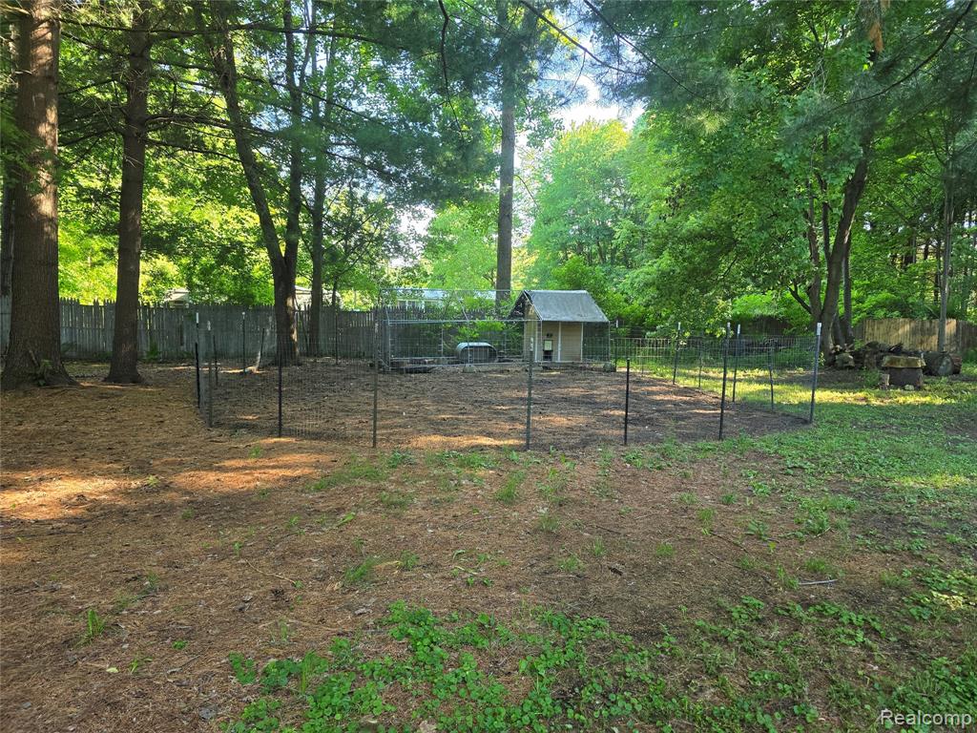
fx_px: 649
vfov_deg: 58.9
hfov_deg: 73.9
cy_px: 366
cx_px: 488
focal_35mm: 23
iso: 100
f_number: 1.7
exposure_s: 1/180
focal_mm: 6.3
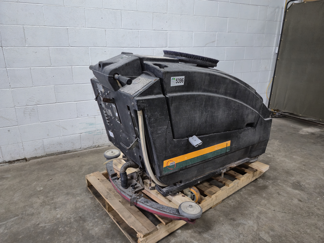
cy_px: 122
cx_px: 162
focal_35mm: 23
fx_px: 215
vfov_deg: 58.9
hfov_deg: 73.9
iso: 160
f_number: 1.8
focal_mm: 5.4
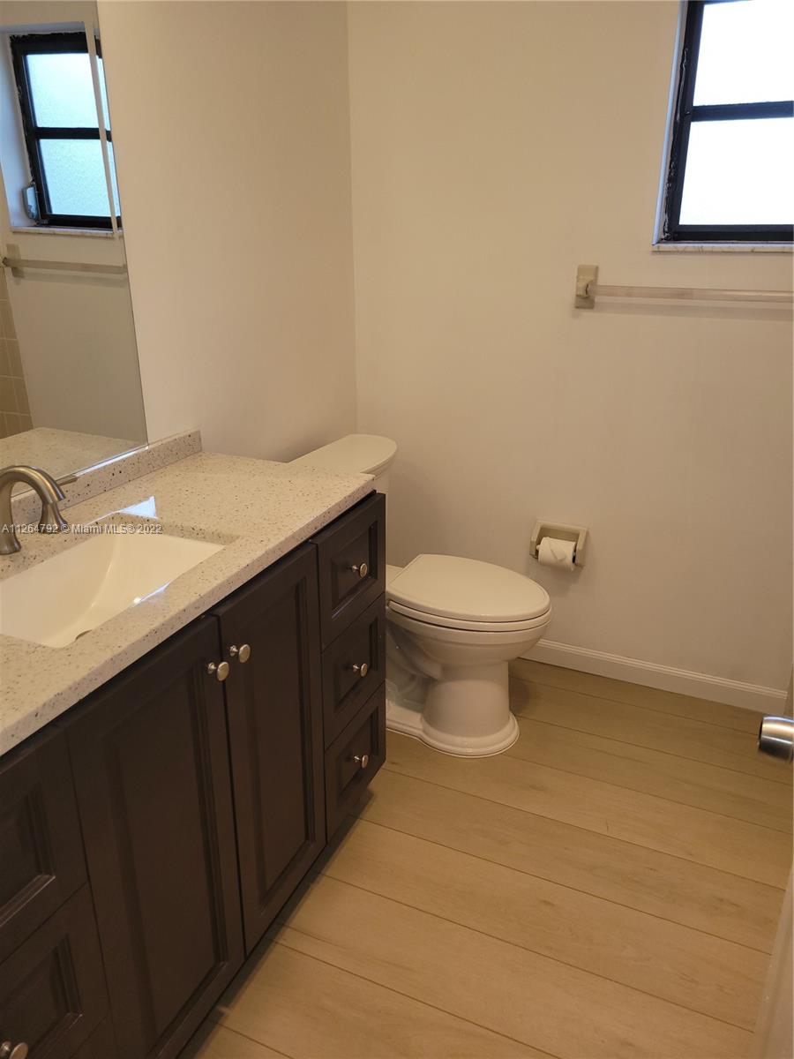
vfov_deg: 67.3
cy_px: 530
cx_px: 397
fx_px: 795
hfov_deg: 53.1
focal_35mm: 26
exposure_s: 1/120
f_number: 1.8
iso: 40
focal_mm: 5.4
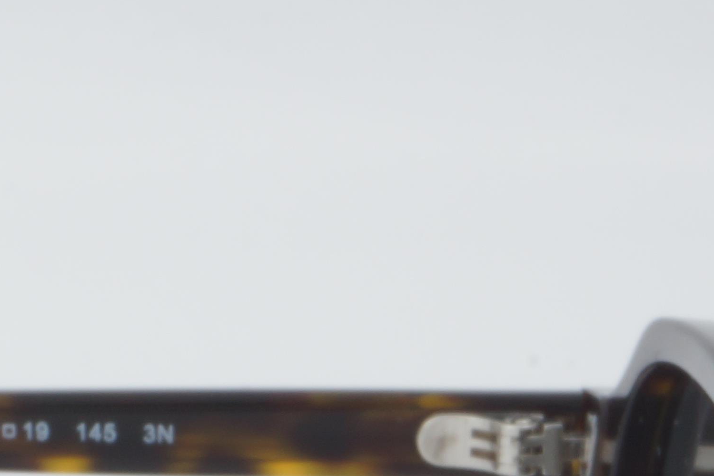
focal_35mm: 300
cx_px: -462
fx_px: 5950
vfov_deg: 4.5
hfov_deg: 6.7
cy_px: 820
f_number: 32
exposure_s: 1/3
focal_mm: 50
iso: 100
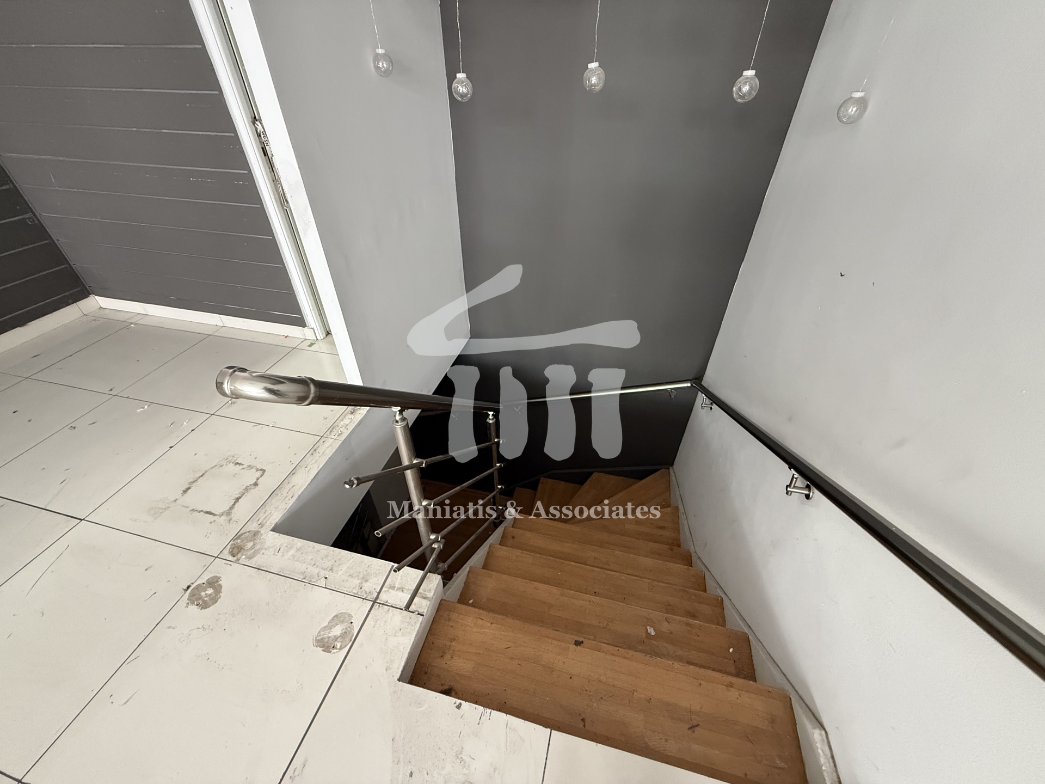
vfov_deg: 85.7
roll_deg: +0.4
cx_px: 522
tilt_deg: -37.4
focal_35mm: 14
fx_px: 423
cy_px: 392
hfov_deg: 102.1
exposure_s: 1/60
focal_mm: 2.22
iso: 640
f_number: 2.2
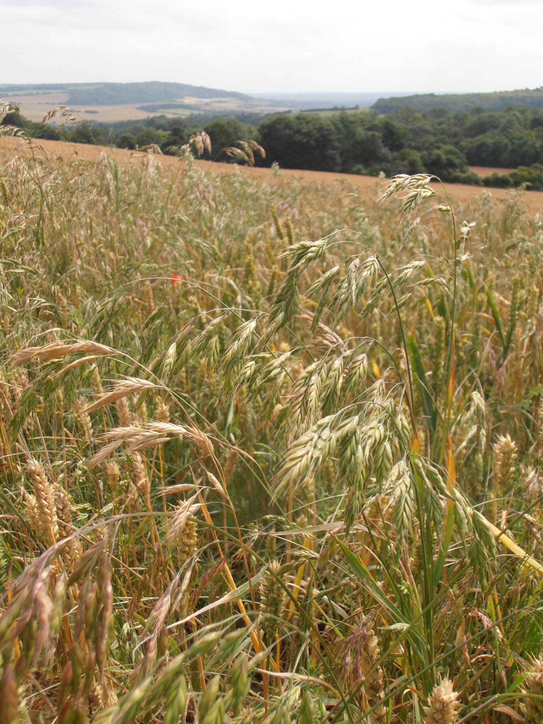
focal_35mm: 44
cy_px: 362
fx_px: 920
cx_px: 272
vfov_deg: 42.9
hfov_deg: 32.9
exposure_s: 1/640
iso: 80
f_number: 4.2
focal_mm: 7.87
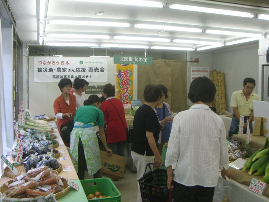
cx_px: 134
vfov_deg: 37.7
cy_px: 101
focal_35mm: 38
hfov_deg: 49.0
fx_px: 295
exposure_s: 1/100
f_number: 2.7
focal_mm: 6.2
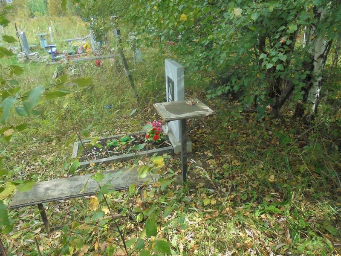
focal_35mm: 26
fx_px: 256
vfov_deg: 53.1
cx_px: 170
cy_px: 128
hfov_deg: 67.3
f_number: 3.5
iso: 250
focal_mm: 4.6
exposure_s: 1/250
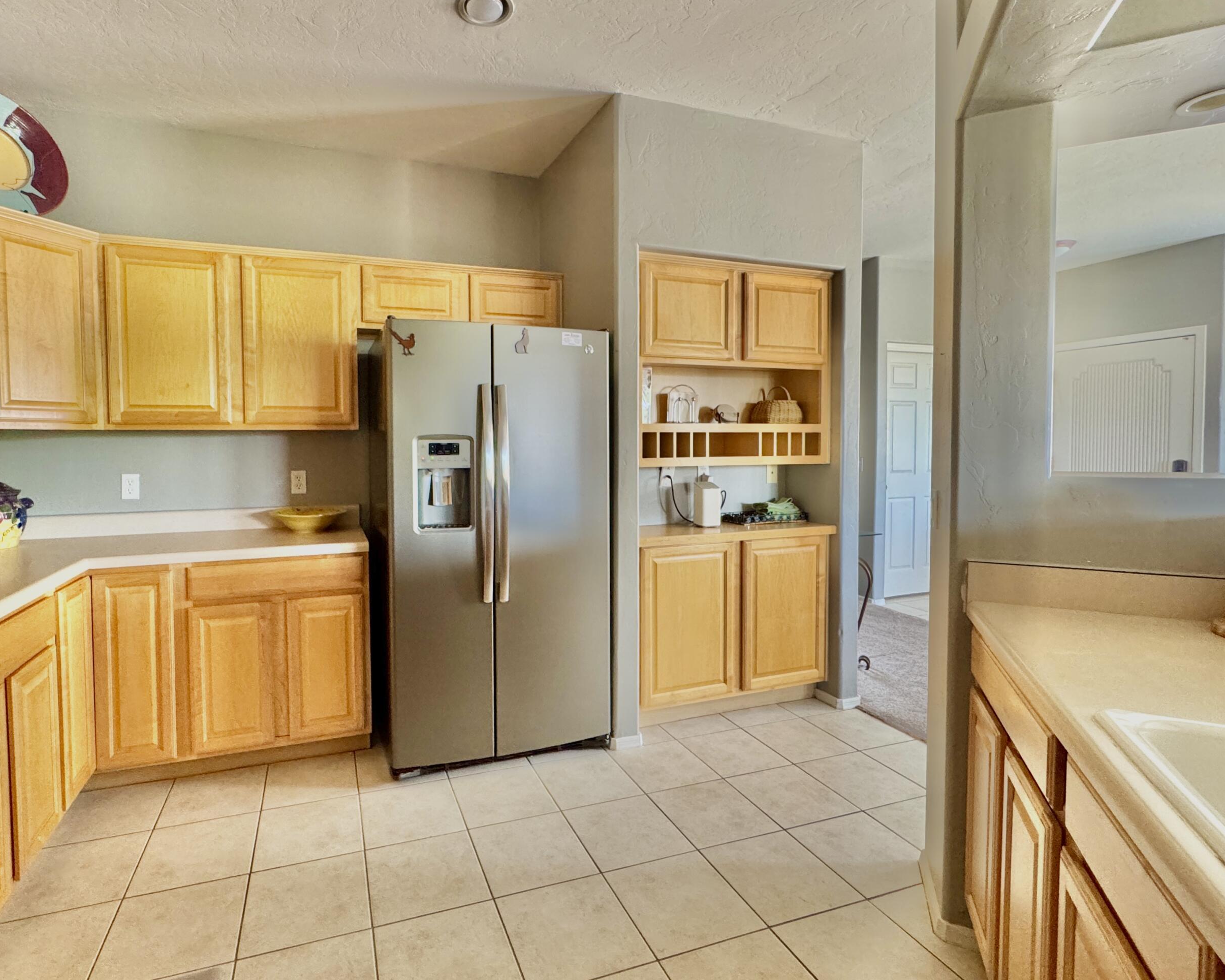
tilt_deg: -2.3
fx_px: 616
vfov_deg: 76.9
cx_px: 525
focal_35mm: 17
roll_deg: +1.5
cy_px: 463
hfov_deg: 89.1
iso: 400
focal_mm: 2.22
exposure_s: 1/60
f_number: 2.2
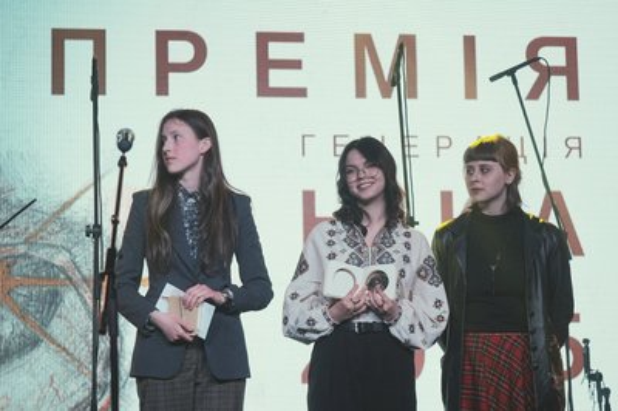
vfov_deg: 13.0
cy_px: 206
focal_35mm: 105
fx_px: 1801
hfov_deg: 19.5
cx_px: 309
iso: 400
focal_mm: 105
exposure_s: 1/400
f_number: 5
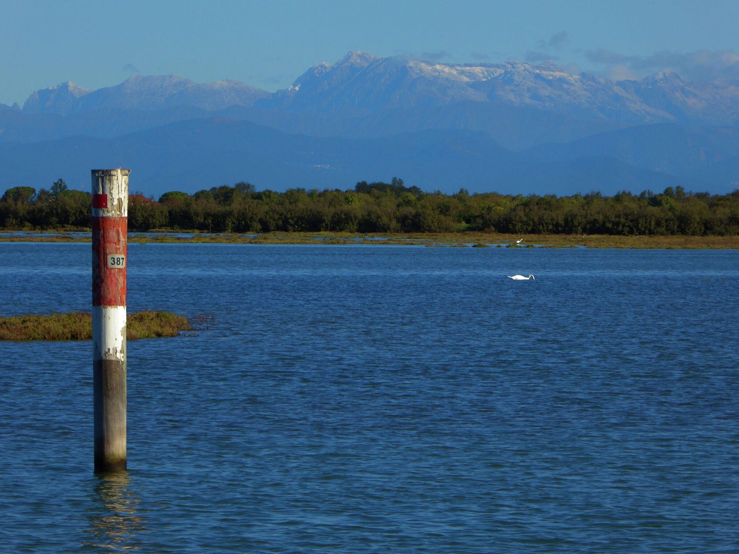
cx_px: 370
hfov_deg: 7.9
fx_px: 5337
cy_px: 277
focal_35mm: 250
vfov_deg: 5.9
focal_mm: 44.8
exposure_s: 1/500
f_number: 5.6
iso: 100
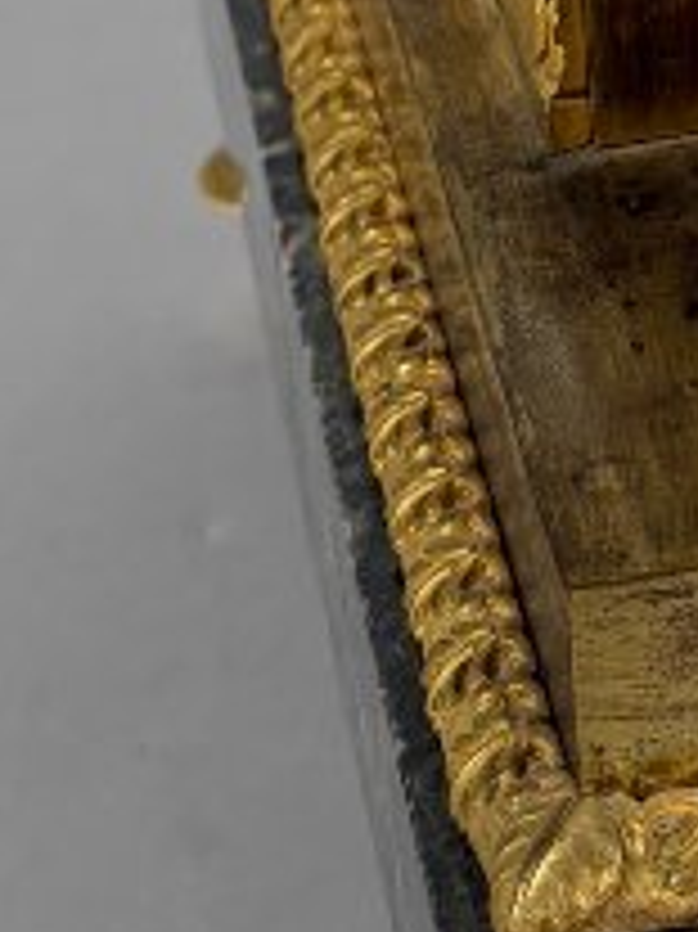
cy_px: -518
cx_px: 797
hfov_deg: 9.7
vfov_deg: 12.4
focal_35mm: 151
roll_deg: +1.7
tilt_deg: -19.9
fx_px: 4064
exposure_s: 1/210
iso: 40
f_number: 1.6
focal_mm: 5.96
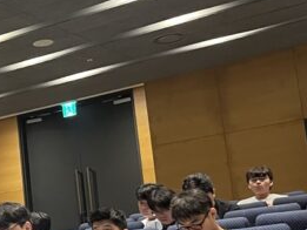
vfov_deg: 14.5
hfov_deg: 15.6
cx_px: -294
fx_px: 905
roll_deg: +0.7
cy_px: 144
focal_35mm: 102
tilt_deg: +12.5
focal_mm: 5.1
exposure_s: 1/60
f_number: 1.6
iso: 200
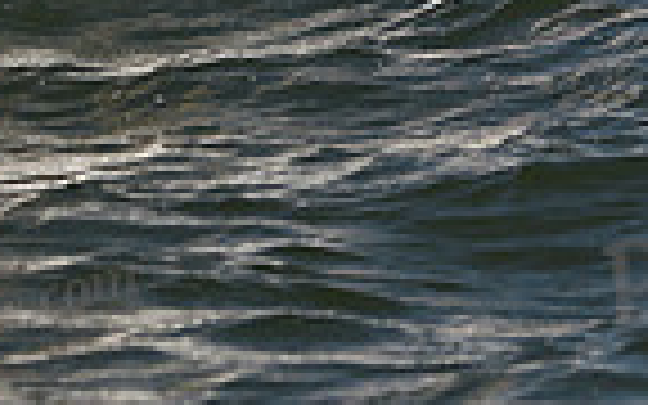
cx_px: 374
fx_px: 6658
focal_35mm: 377
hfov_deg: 5.6
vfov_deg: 3.5
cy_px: -412
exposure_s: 1/1600
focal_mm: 92
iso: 250
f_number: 3.5
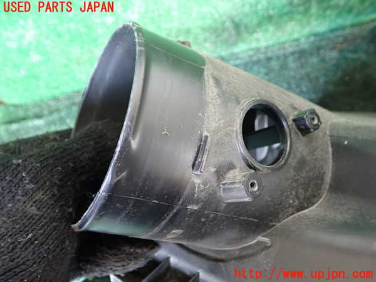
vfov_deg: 46.8
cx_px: 188
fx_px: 326
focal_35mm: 30
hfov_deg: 60.0
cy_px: 141
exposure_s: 1/30
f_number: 2.3
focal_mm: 5.4
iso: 500
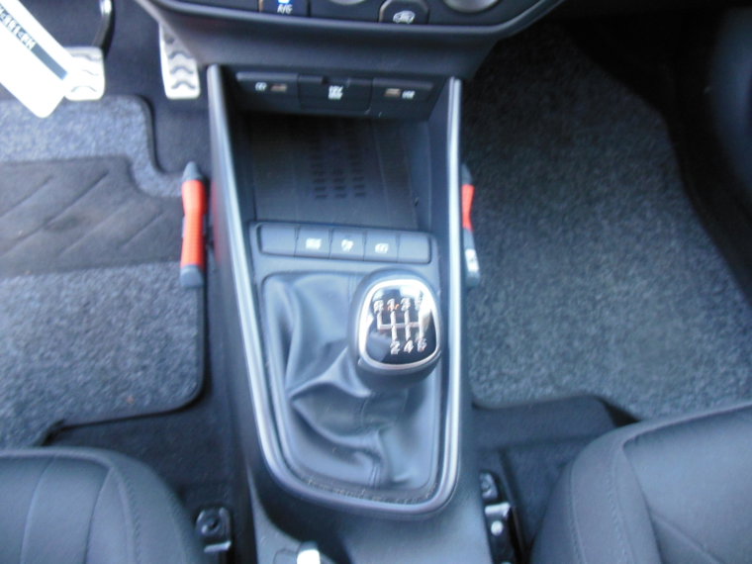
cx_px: 376
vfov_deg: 54.9
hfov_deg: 69.4
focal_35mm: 25
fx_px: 543
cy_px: 282
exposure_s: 1/20
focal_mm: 4.5
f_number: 3.2
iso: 400
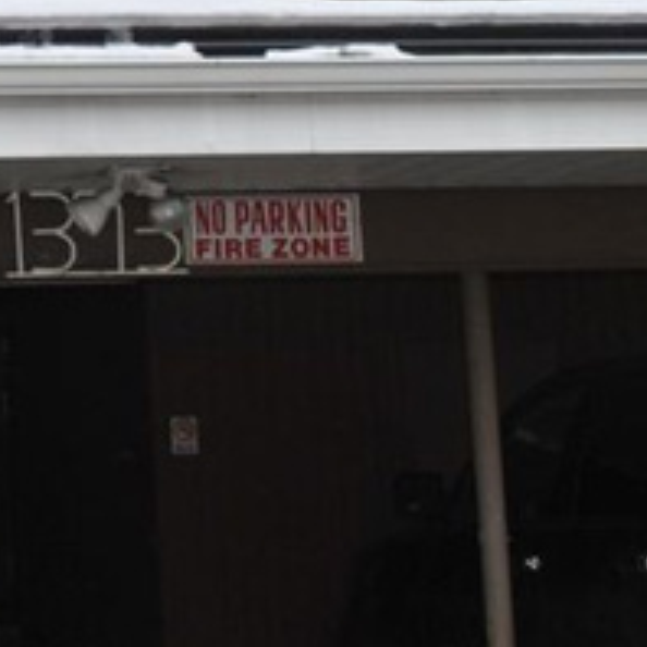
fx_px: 2791
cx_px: -389
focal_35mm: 132
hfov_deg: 12.4
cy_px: -165
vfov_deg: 12.8
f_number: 5
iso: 100
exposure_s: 1/200
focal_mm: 20
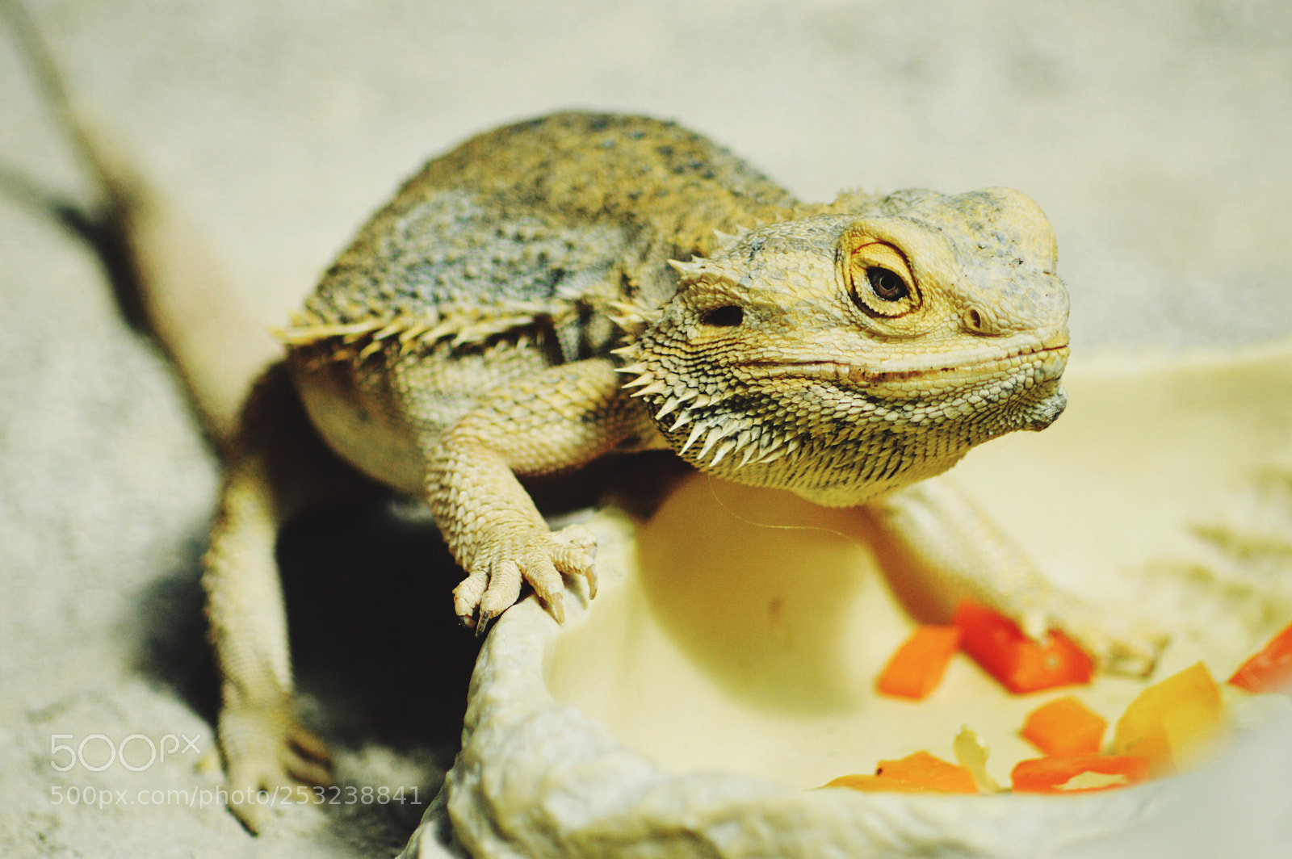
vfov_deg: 5.4
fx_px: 9144
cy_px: 430
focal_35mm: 255
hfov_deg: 8.1
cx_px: 646
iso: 400
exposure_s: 1/2000
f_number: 5.6
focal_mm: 170
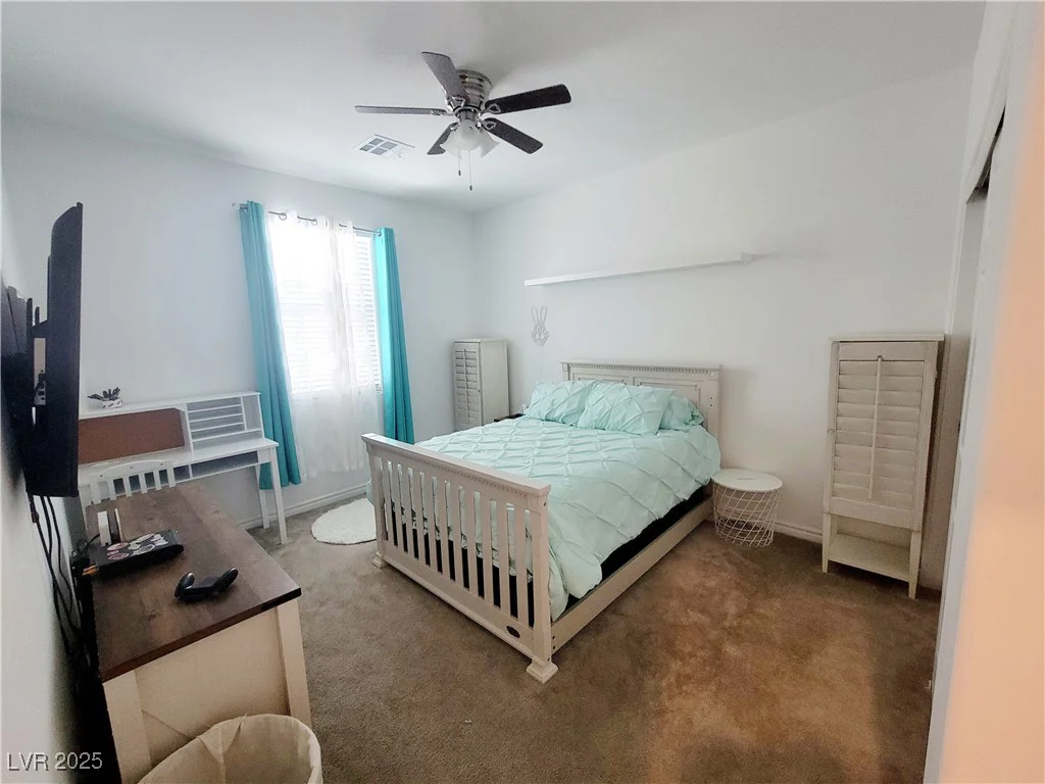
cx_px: 522
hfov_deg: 106.2
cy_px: 392
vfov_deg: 89.9
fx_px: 392
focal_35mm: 13
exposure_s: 1/60.2
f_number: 2.2
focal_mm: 2.2
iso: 400
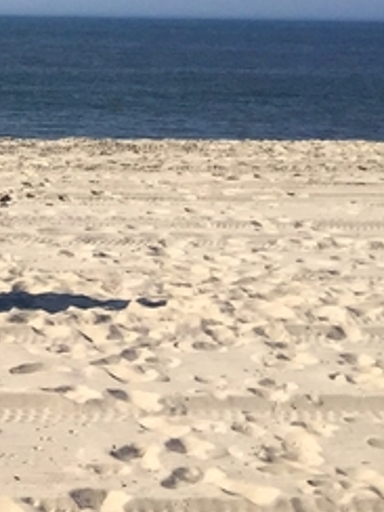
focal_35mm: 127
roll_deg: +1.0
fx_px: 1878
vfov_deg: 14.7
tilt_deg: +4.8
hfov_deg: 10.5
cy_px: -192
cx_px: -445
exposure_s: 1/3300
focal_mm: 4.15
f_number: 2.2
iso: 32
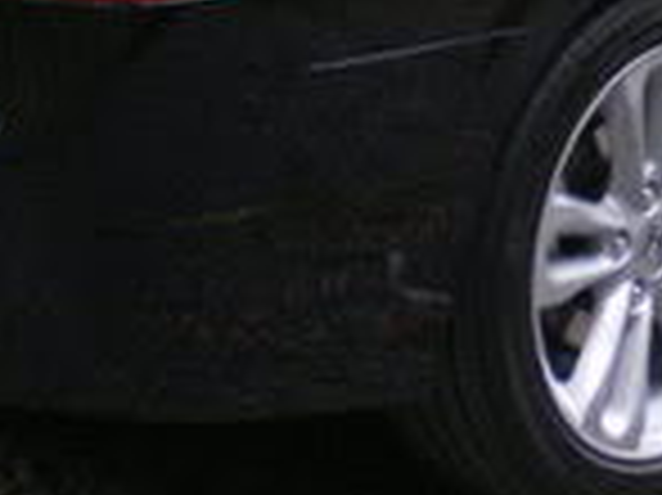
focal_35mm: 166
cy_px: -153
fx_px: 3172
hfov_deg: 11.8
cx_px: 599
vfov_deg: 8.8
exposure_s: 1/30
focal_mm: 6.3
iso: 80
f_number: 3.1
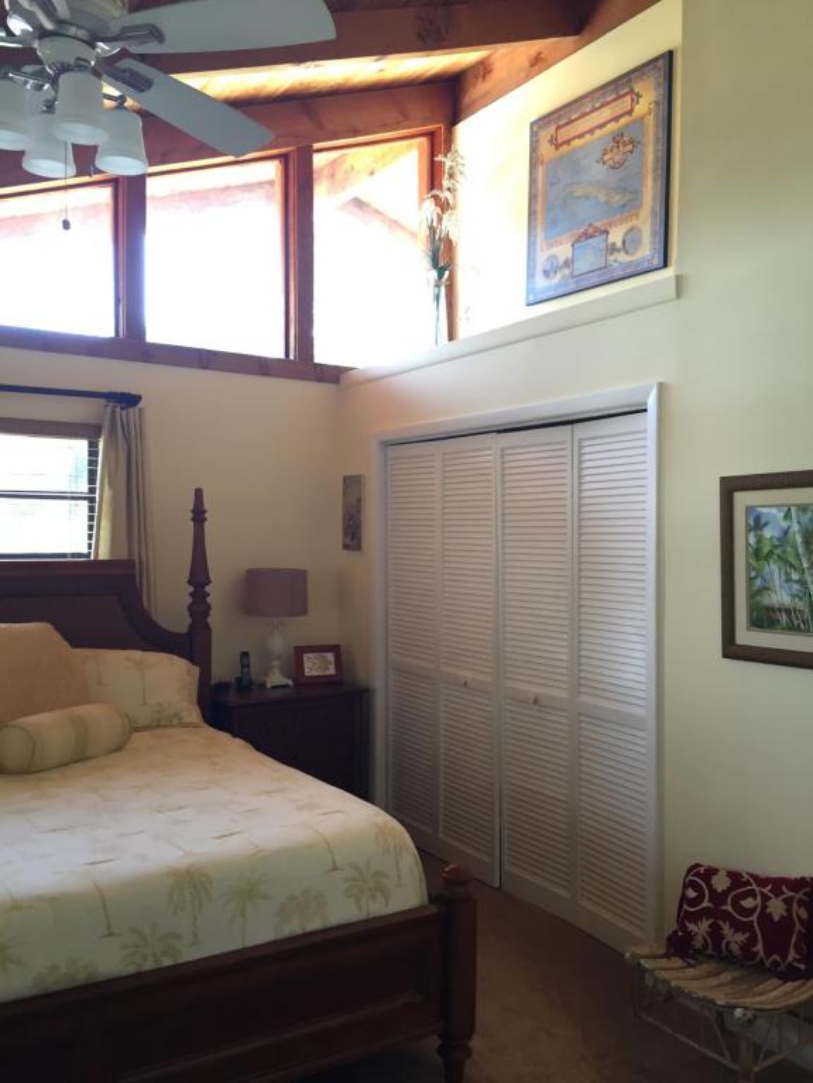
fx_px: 908
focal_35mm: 29
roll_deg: -0.3
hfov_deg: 48.2
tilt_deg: +2.1
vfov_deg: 61.7
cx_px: 406
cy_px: 542
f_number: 2.2
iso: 80
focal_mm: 4.15
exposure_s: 1/30
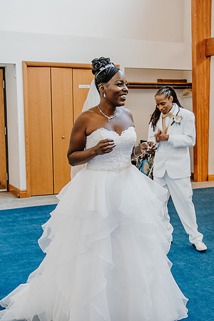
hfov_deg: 26.5
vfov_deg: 38.9
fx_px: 454
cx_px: 116
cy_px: 160
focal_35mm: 51
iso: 1000
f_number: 4
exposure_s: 1/60
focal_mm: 34
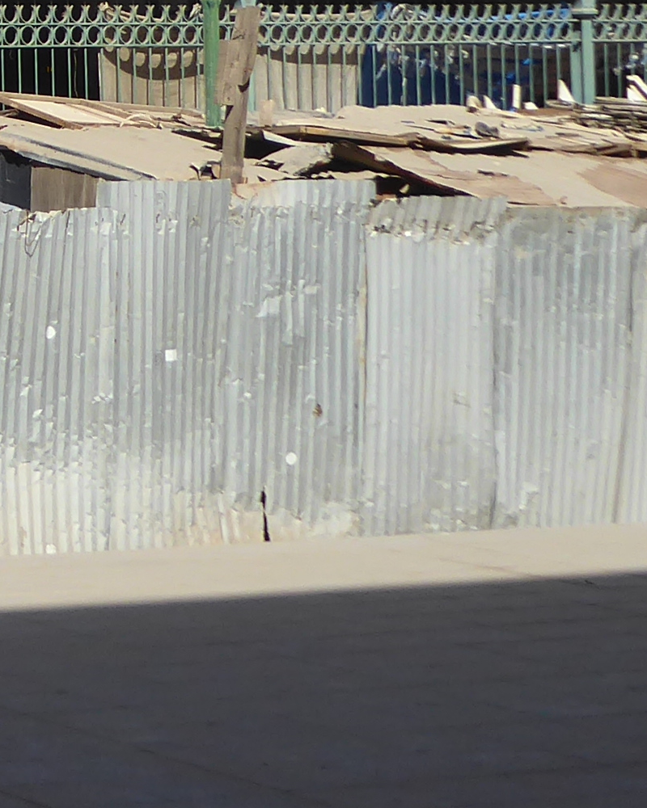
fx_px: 3925
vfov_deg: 11.6
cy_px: -107
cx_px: -571
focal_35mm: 164
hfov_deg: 9.0
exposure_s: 1/800
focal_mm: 7.2
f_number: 3.8
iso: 80
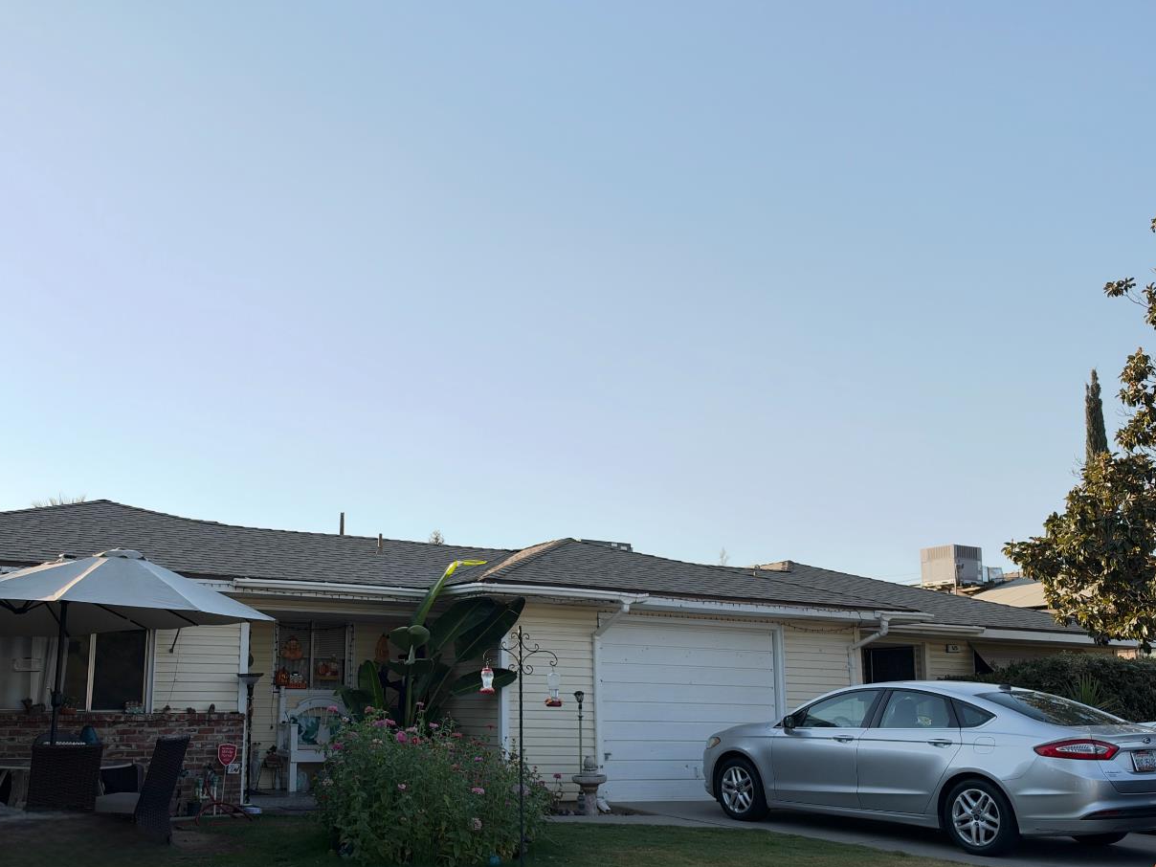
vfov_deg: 39.5
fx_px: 1202
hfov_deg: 50.9
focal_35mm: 36
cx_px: 442
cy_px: 507
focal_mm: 6.93
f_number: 1.8
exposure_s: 1/4587
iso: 64
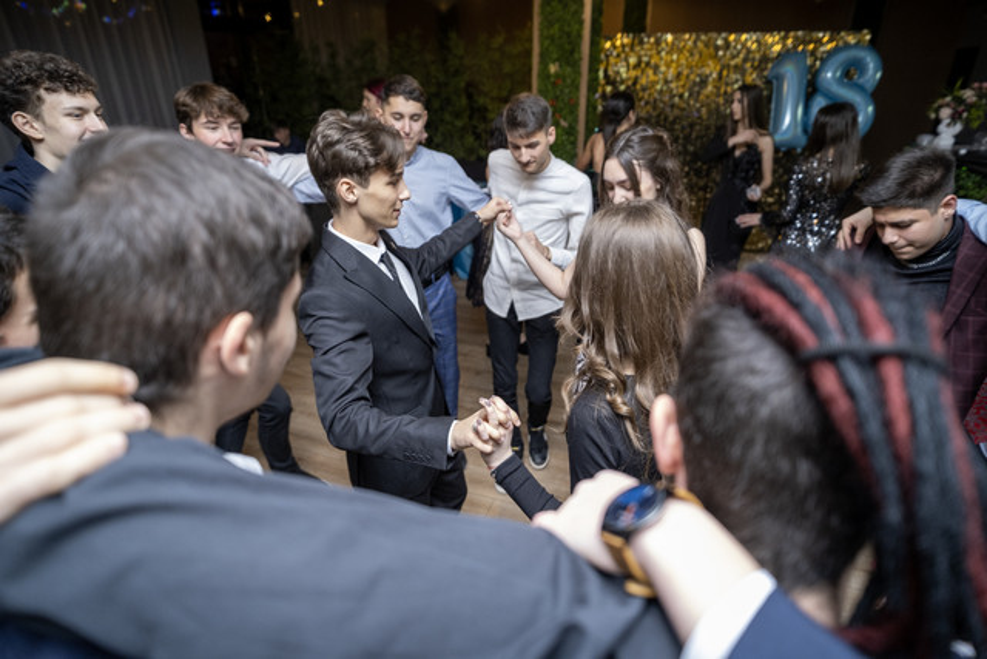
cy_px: 330
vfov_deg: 62.0
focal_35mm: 20
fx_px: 548
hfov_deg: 84.0
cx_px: 494
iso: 800
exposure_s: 1/160
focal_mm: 13
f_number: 1.4
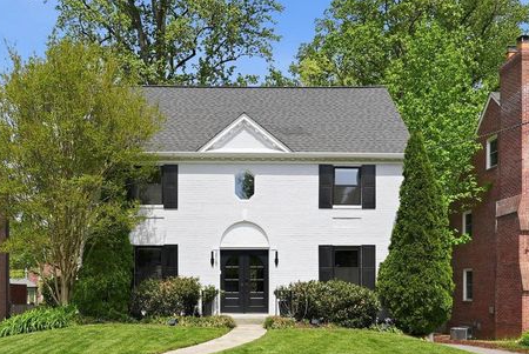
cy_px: 195
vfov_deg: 60.5
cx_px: 246
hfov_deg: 82.2
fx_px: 302
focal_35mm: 21
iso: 80
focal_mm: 18.5
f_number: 5
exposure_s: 1/500
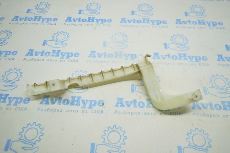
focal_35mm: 30
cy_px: 76
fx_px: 191
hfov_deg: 62.0
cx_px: 115
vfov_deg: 43.5
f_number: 3.5
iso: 400
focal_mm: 20
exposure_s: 1/60
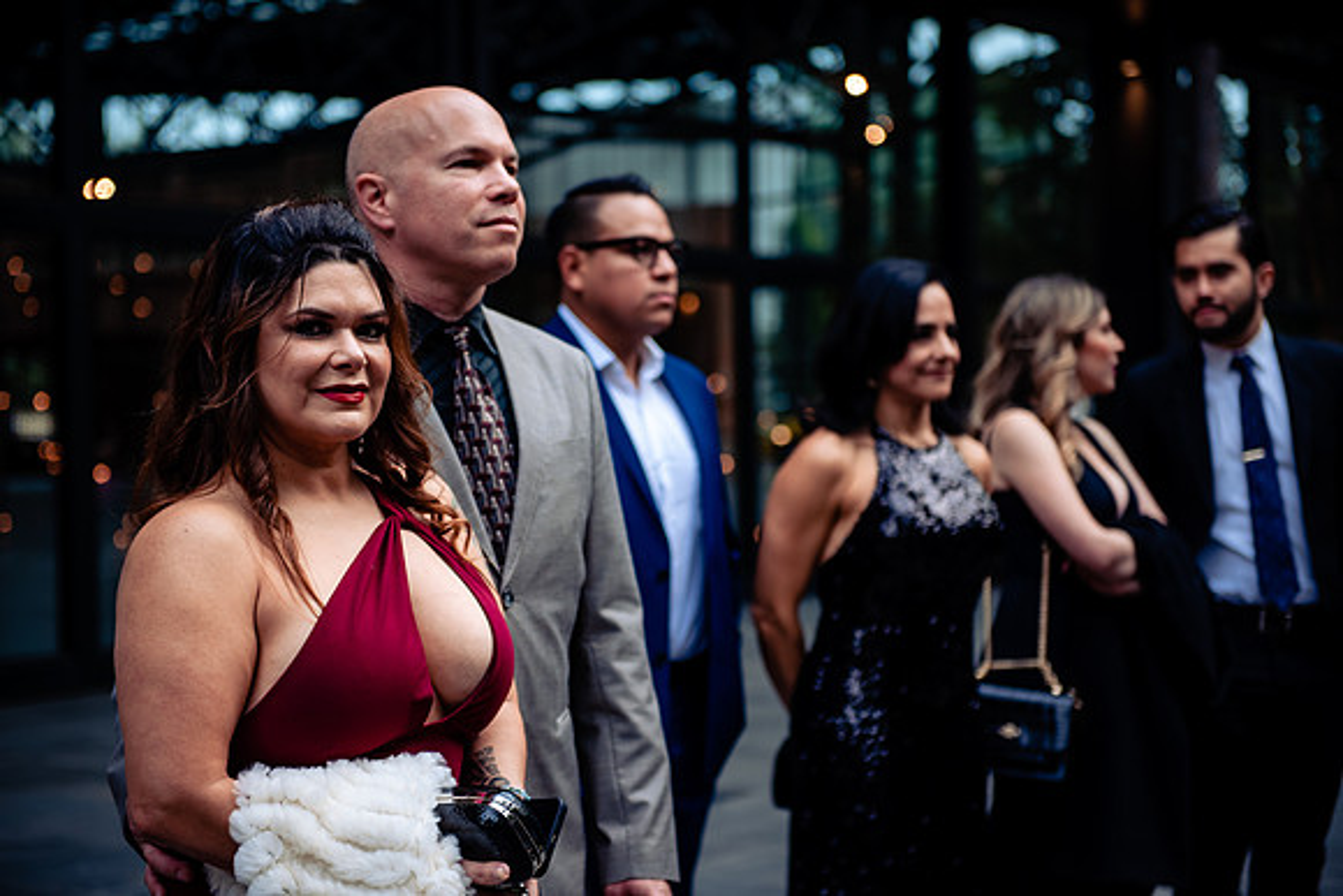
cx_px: 672
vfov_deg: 19.5
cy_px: 448
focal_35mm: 70
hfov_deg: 28.8
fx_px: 2612
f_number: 2.8
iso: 320
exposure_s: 1/160
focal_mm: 70
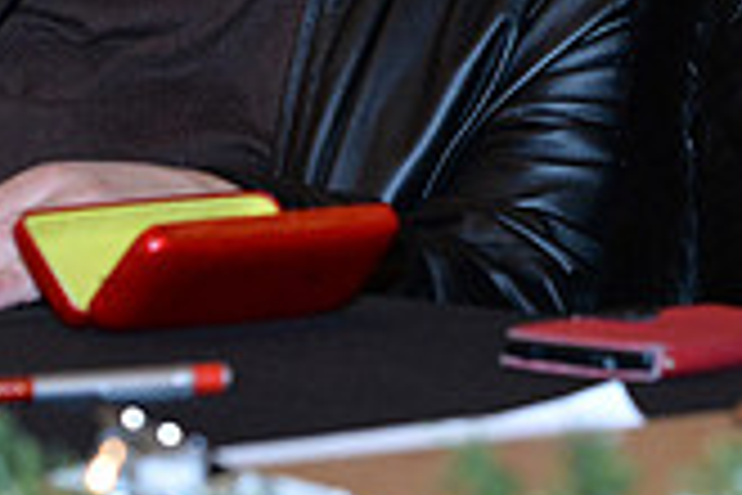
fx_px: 9398
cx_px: 576
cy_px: -263
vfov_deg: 3.0
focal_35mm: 456
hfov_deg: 4.5
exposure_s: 1/250
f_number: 4.5
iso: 2500
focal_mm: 130
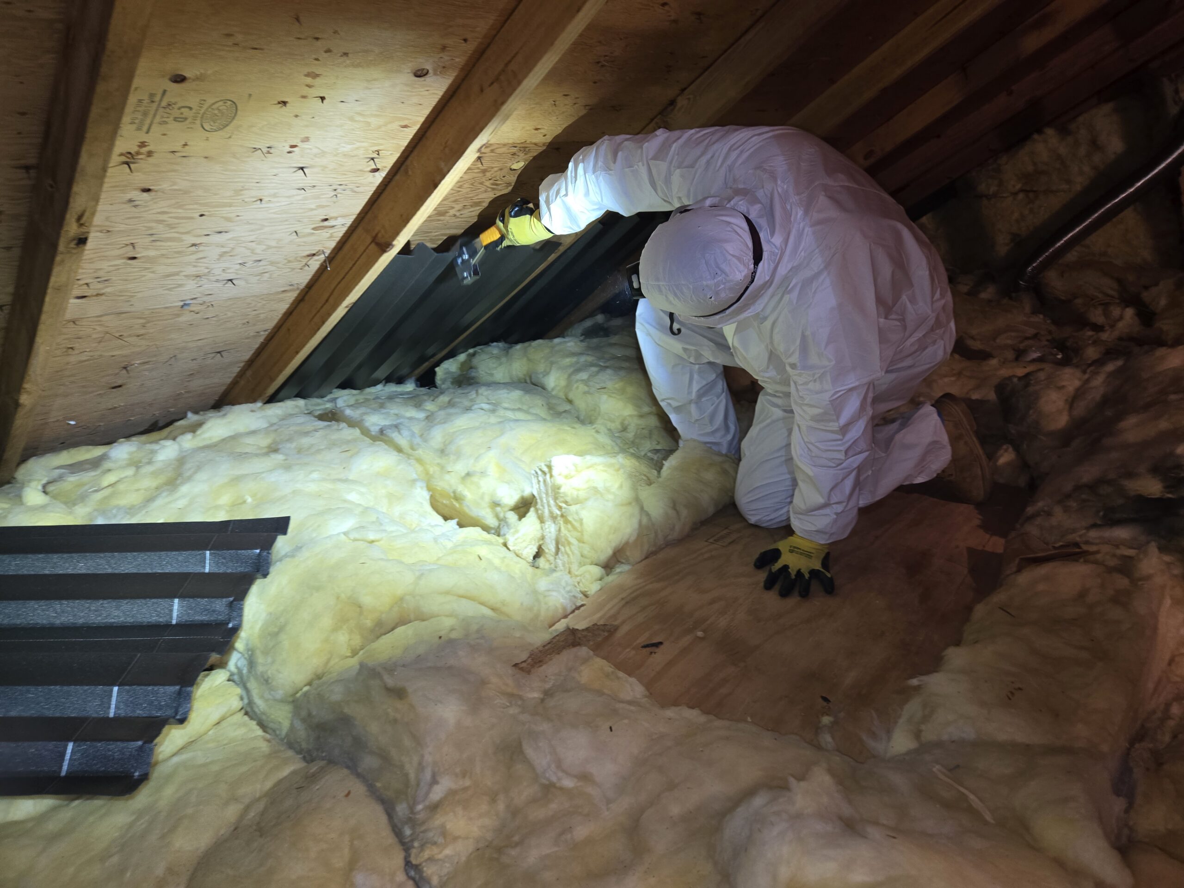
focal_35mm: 23
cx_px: 592
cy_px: 444
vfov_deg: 58.9
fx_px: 787
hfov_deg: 73.9
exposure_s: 1/17.2
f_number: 1.8
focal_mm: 5.4
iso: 125
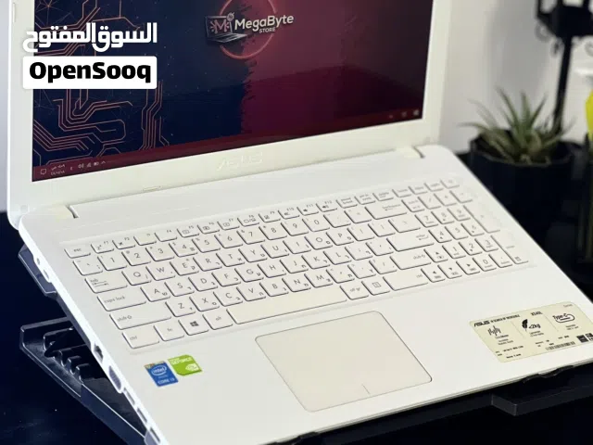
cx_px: 296
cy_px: 222
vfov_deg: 19.1
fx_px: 1319
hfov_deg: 25.3
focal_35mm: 77
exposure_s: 1/50
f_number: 2.8
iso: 125
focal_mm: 9
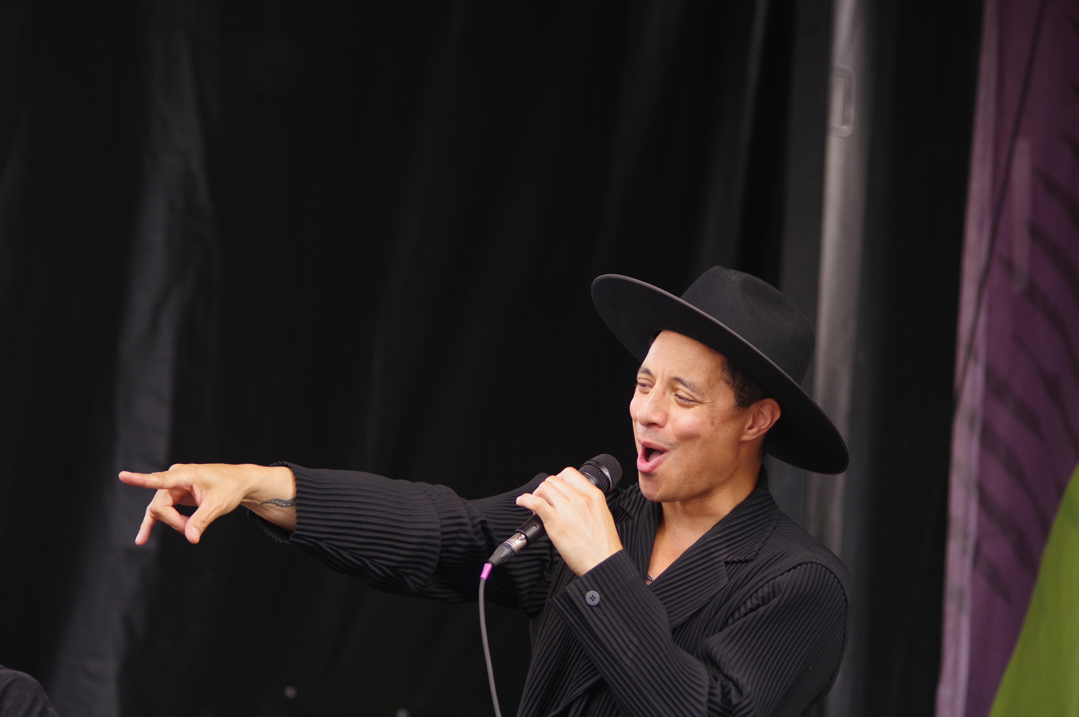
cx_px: 540
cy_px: 358
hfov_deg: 11.4
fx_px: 5390
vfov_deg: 7.6
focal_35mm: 180
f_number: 5
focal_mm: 120
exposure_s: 1/250
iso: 400
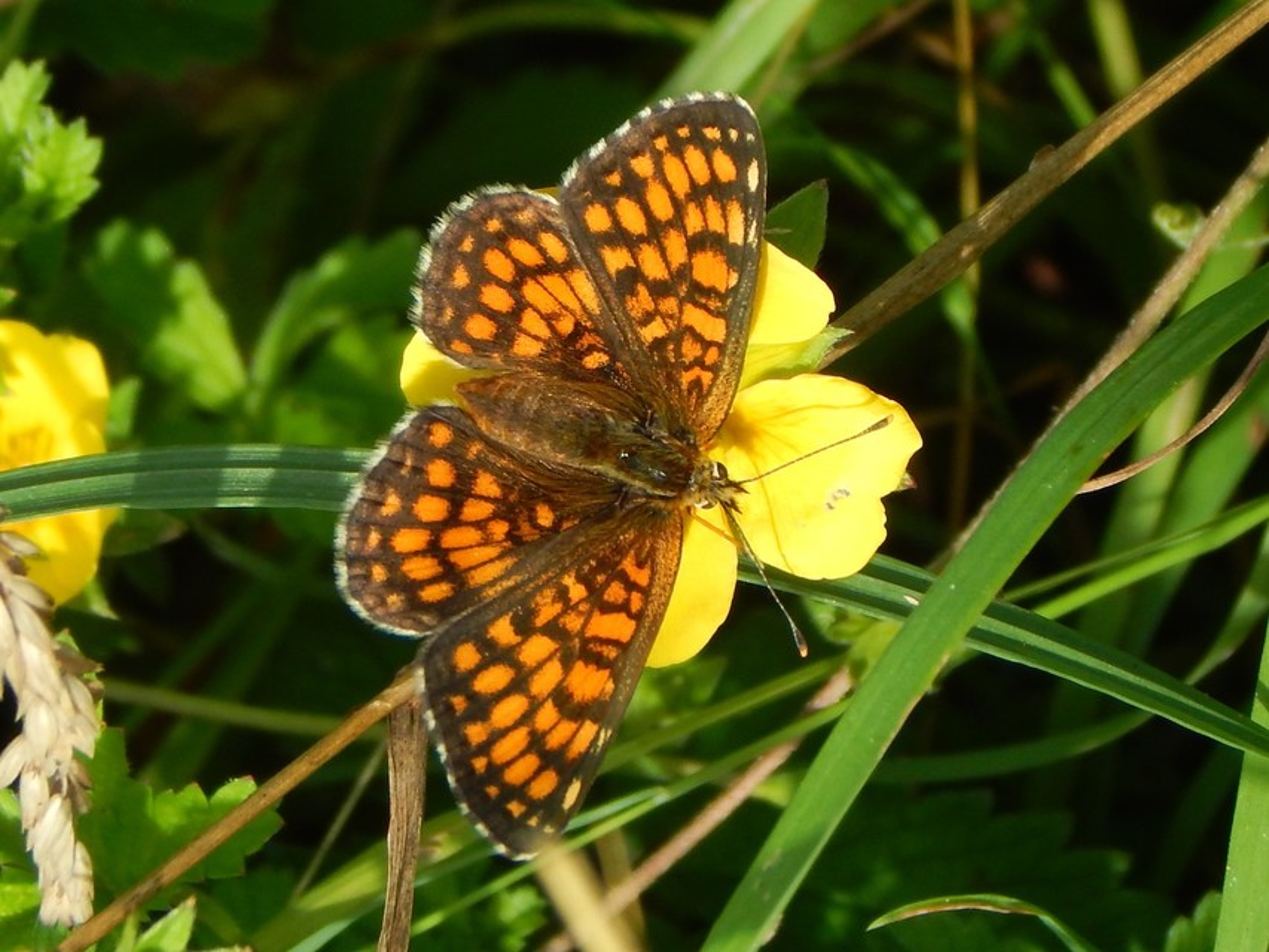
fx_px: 12686
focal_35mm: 346
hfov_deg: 5.7
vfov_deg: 4.3
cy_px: 476
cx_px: 634
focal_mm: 62.2
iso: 125
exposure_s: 1/200
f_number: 5.7
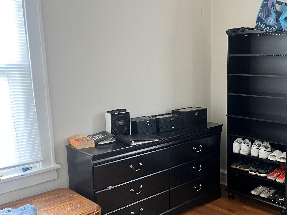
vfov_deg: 35.1
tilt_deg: -10.5
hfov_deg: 44.7
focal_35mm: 41
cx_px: 204
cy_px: 124
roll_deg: +0.1
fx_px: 340
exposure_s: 1/60
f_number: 1.5
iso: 160
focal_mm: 5.7
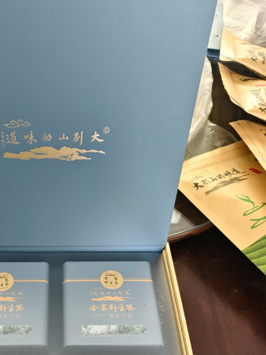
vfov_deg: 49.7
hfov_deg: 38.4
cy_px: 258
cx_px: 60
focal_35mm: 36
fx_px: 369
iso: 7419
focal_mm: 6.54
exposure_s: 1/1271
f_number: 1.57
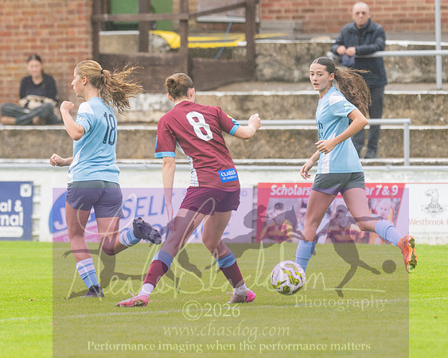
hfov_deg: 3.8
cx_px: 189
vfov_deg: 3.0
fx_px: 6803
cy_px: 178
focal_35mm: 513
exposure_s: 1/1600
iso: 560
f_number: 2.8
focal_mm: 220
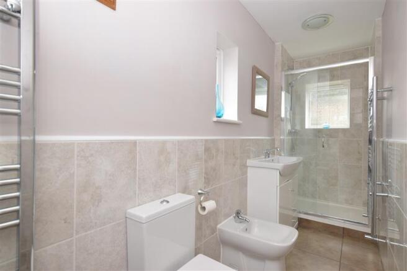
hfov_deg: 90.0
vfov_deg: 67.4
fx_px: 203
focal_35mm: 18
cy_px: 136
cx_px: 204
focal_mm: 12
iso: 500
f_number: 6.3
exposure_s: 1/60
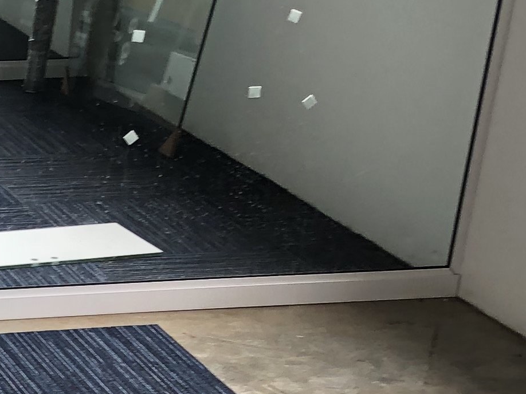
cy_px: 605
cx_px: -335
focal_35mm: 123
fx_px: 1869
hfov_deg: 14.6
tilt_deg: -24.2
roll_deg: -0.5
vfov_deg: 11.5
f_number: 1.8
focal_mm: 4
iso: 25
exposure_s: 1/120
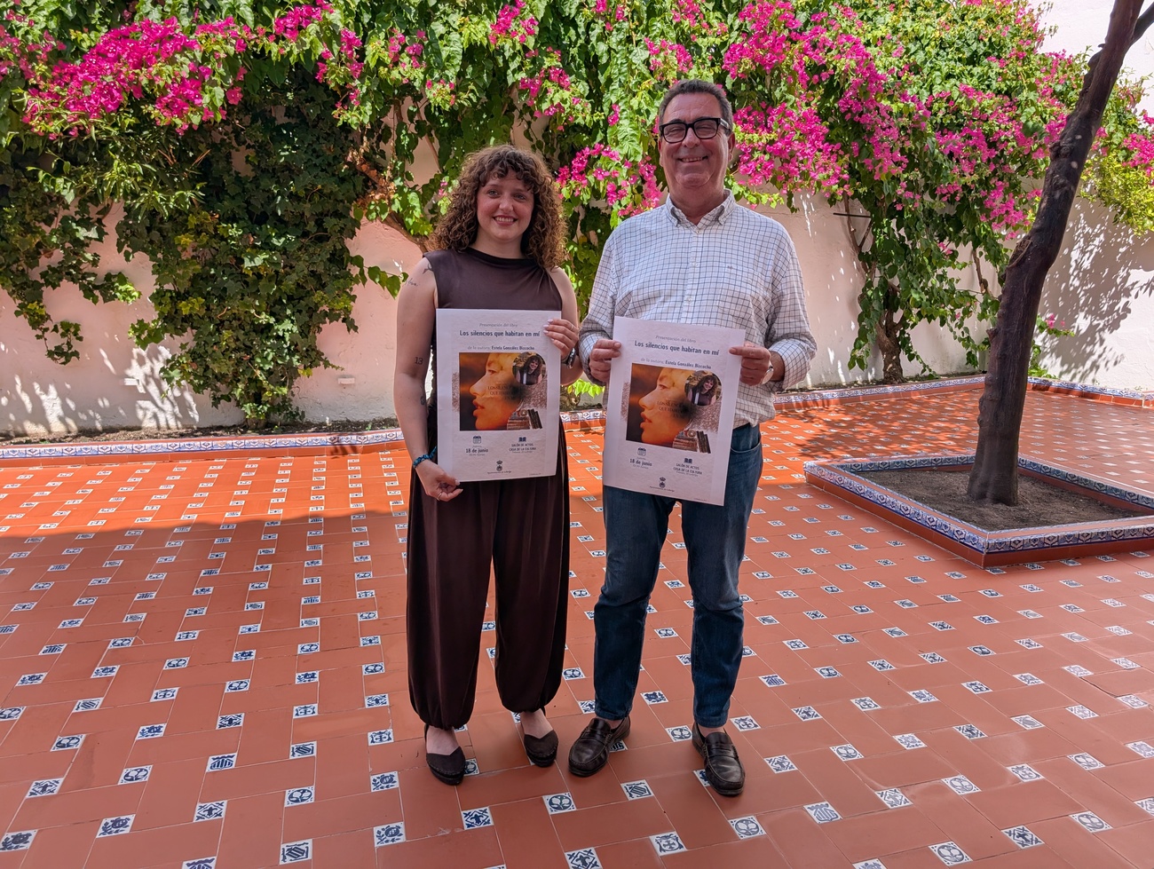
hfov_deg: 71.5
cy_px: 434
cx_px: 577
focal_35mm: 24
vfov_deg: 56.9
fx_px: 801
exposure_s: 1/802
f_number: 1.68
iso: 20
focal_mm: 6.9
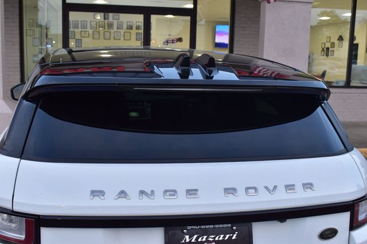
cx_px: 184
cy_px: 122
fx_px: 428
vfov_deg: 31.9
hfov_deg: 46.4
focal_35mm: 42
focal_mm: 28
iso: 400
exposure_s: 1/50
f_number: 8
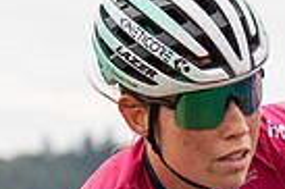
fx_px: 5298
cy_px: 158
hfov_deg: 3.1
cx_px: 275
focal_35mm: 670
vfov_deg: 2.0
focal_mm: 70
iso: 250
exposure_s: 1/1000
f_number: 3.5
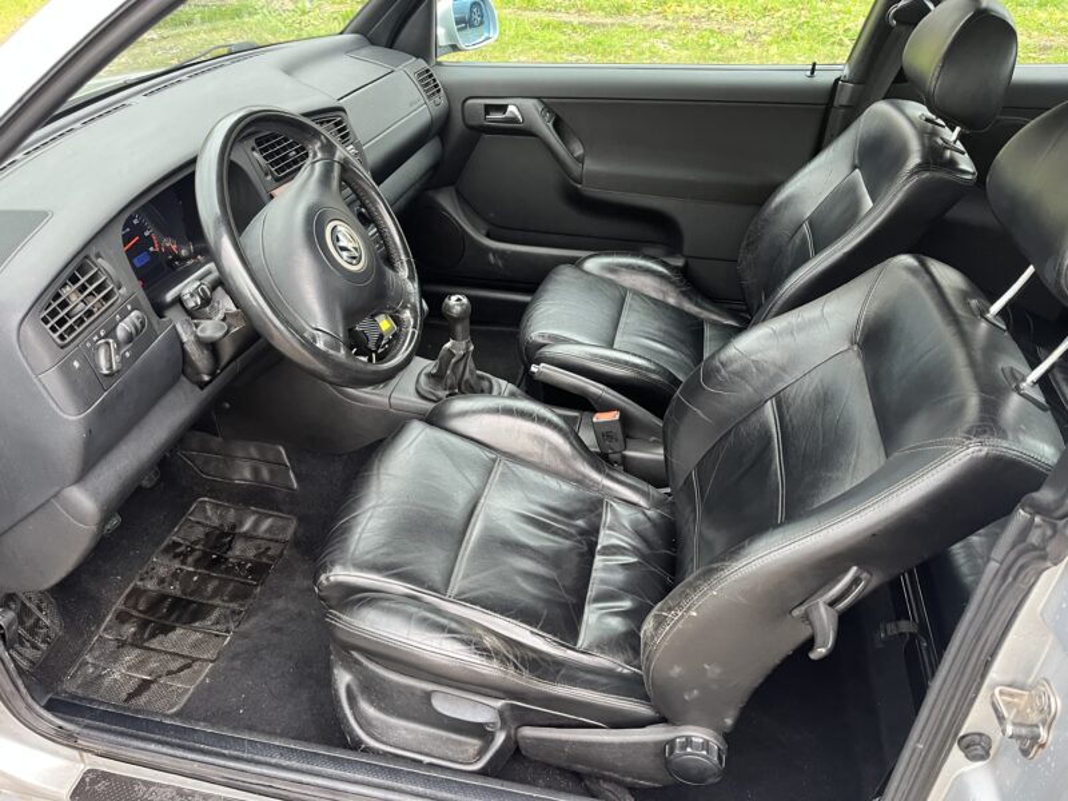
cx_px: 534
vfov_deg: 53.1
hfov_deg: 67.3
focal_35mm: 26
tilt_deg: -36.0
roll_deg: +1.3
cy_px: 400
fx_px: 802
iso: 160
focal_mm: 5.1
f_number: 1.6
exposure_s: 1/60
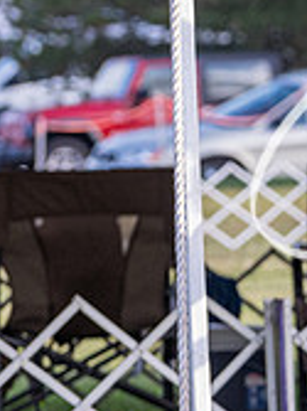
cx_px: 664
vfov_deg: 3.5
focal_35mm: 569
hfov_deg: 2.6
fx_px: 6737
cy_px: 313
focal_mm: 146
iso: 1000
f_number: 5.6
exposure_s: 1/1000
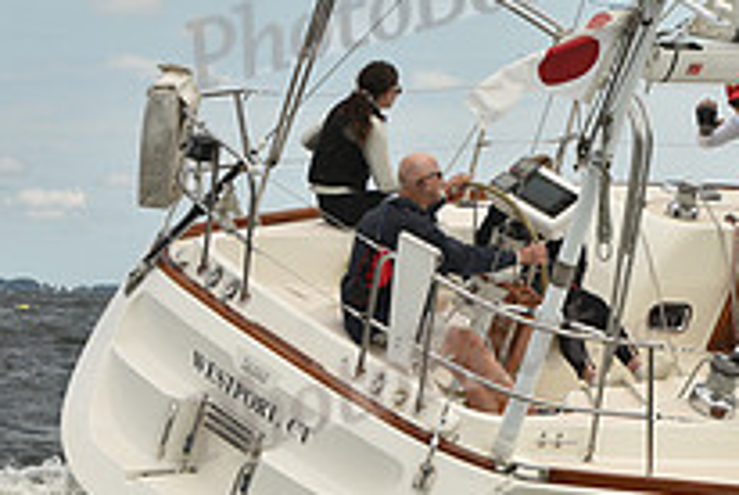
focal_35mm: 197
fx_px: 4050
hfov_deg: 10.3
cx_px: 879
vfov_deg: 7.0
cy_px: 135
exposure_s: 1/800
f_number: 9
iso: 250
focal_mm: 70
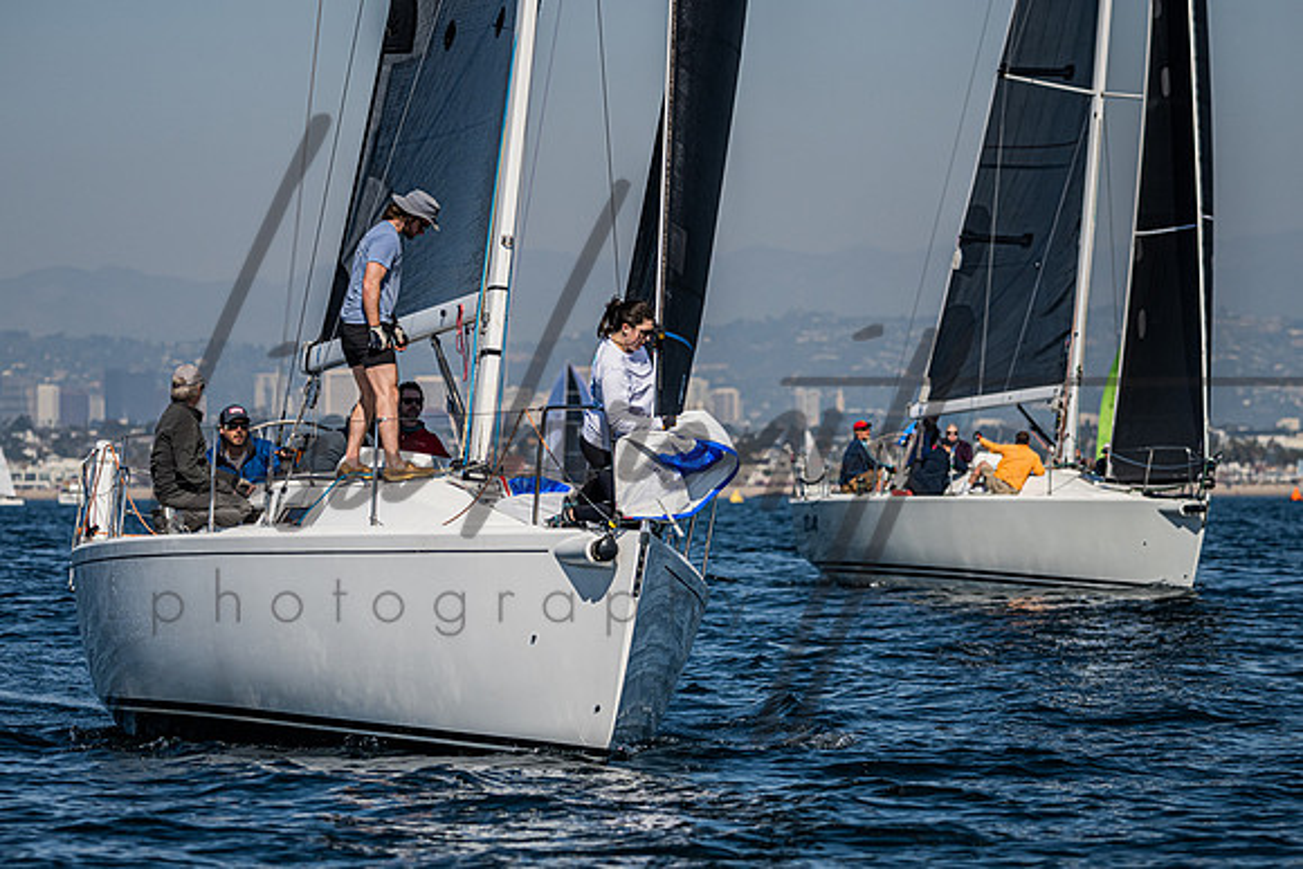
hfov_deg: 9.6
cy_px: 440
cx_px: 640
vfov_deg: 6.4
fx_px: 7727
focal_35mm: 213
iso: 400
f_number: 4.8
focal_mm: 165
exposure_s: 1/6400
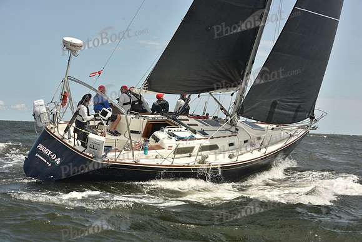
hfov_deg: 28.8
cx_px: 181
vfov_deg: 19.5
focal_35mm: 70
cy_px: 121
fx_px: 704
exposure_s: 1/800
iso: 250
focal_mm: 70
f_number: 9
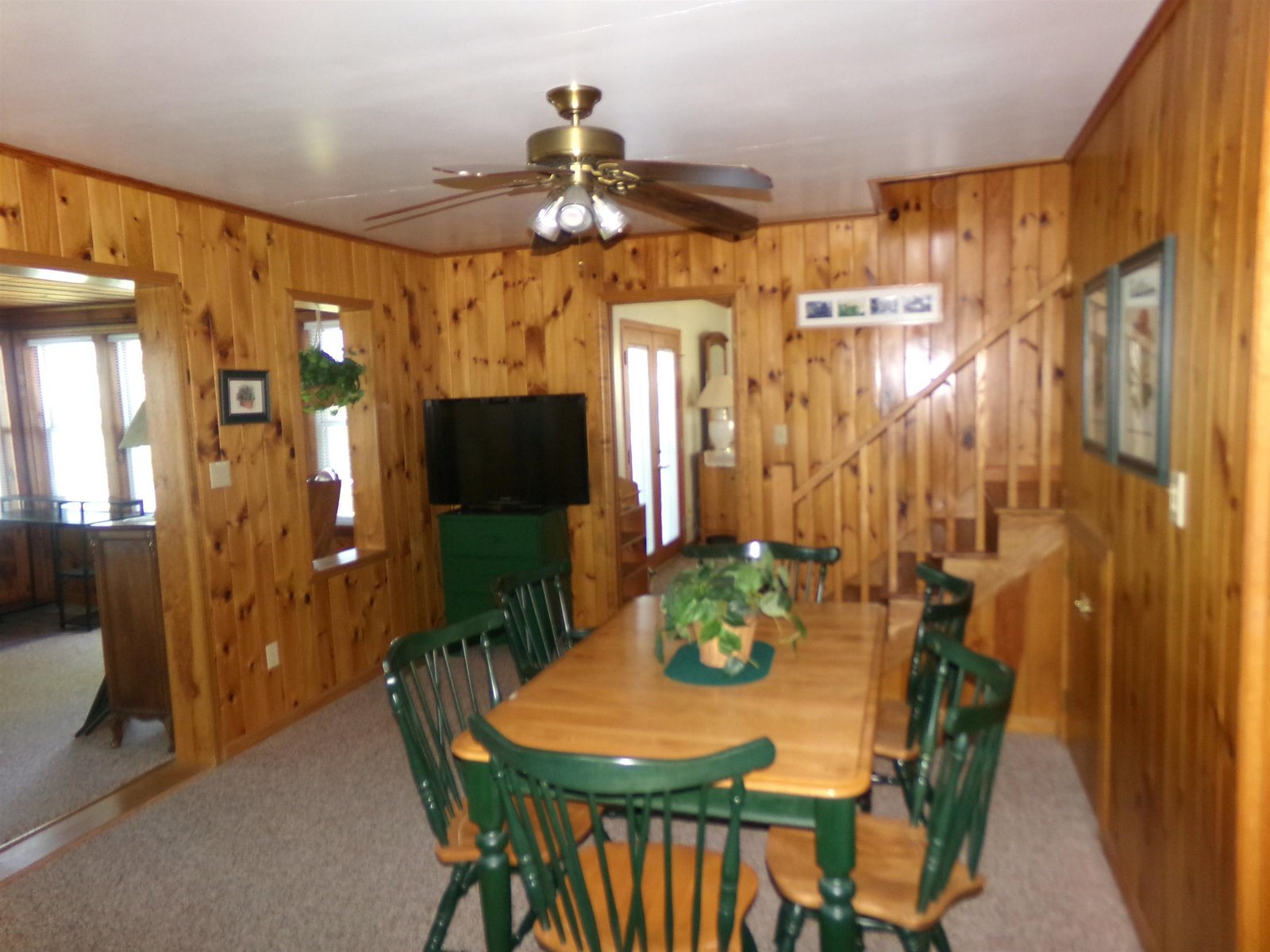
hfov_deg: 71.6
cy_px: 476
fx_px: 881
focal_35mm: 24
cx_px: 635
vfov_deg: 56.8
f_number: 3.7
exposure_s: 1/34
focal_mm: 4.3
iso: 359
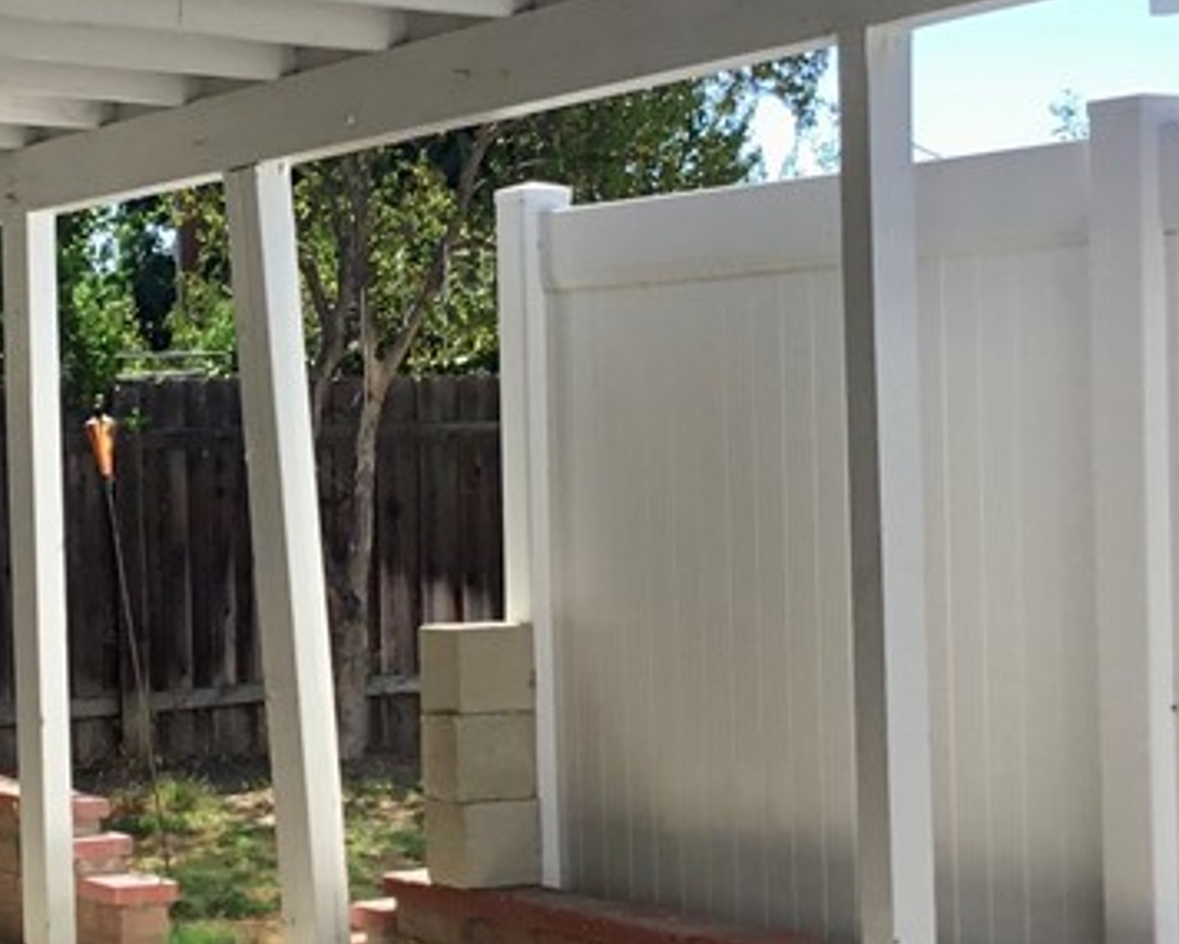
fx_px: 3037
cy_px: 494
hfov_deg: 21.7
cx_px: 235
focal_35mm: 87
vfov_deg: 17.7
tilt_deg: +0.4
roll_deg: +2.0
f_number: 2.4
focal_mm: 3.3
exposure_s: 1/691
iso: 25
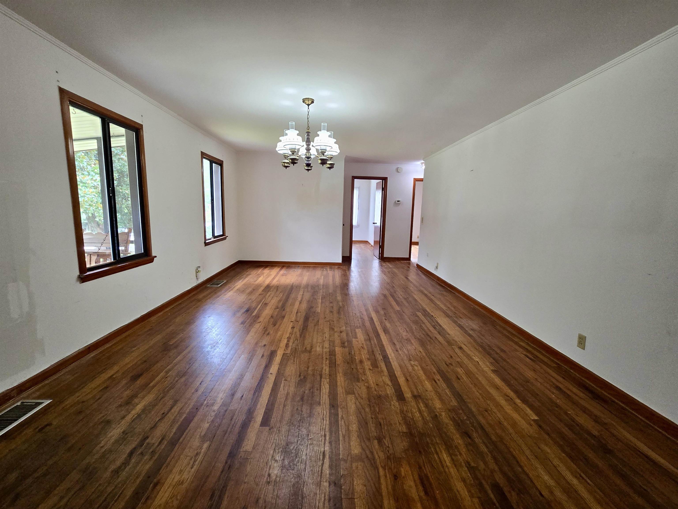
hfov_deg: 106.2
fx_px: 255
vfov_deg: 89.9
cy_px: 254
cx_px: 339
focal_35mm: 13
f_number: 2.2
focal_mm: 2.2
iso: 200
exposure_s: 1/60
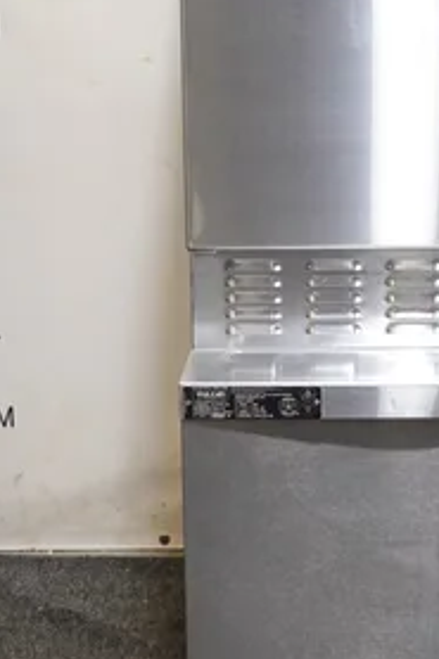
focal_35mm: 100
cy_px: 161
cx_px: 439
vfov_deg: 20.3
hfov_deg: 13.5
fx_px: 1831
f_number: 3.5
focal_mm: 13.56
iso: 800
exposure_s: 1/40
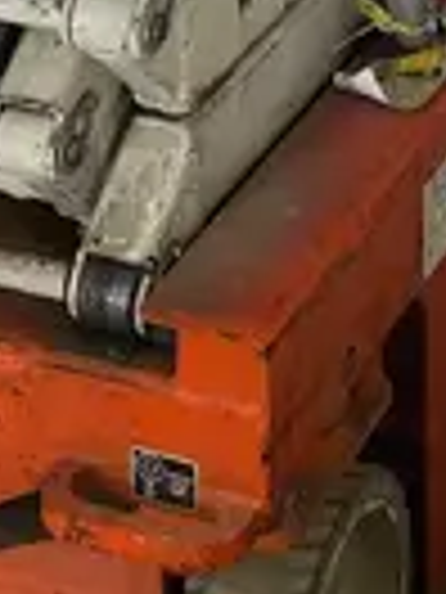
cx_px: 212
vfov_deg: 12.3
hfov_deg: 10.3
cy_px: -560
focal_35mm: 144
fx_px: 2474
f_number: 1.6
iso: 125
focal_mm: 4.2
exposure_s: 1/120
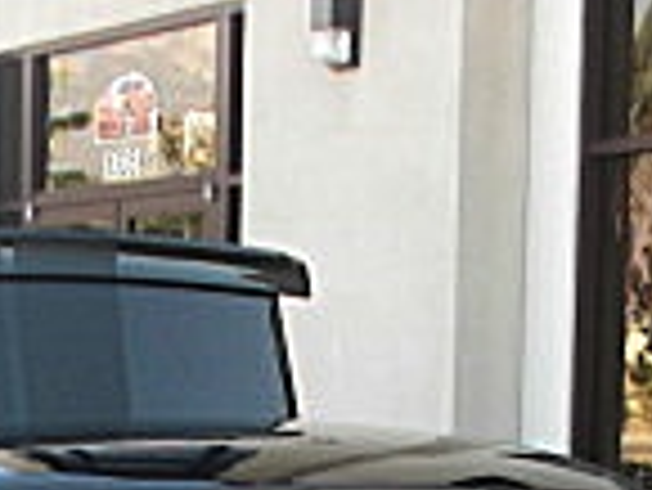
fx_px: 2997
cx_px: 328
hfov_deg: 12.4
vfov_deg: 8.8
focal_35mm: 159
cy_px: 1002
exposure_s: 1/60
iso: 50
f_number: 2.8
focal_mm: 6.3
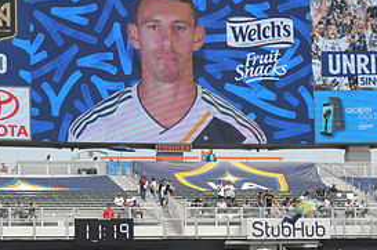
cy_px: 76
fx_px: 2268
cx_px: 171
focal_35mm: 217
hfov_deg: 9.5
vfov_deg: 6.3
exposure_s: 1/400
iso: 200
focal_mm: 102
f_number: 10
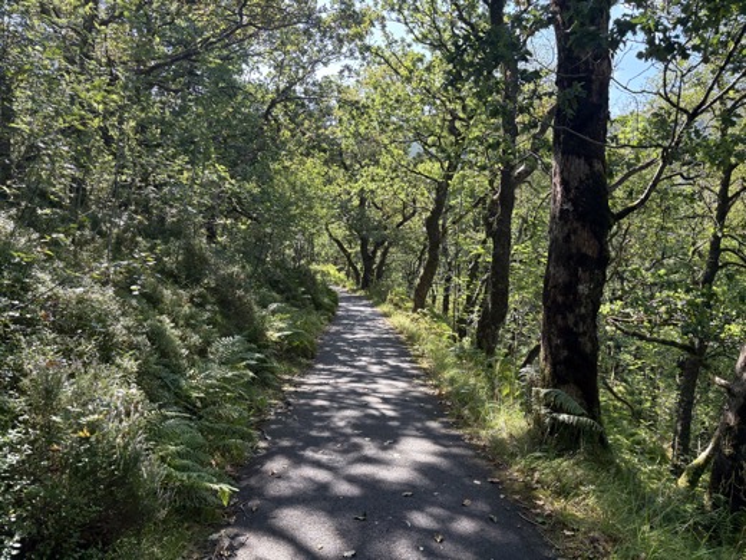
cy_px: 280
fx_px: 560
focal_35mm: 26
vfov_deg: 53.1
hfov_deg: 67.3
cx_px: 373
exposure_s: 1/320
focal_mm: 5.96
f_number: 1.6
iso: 50
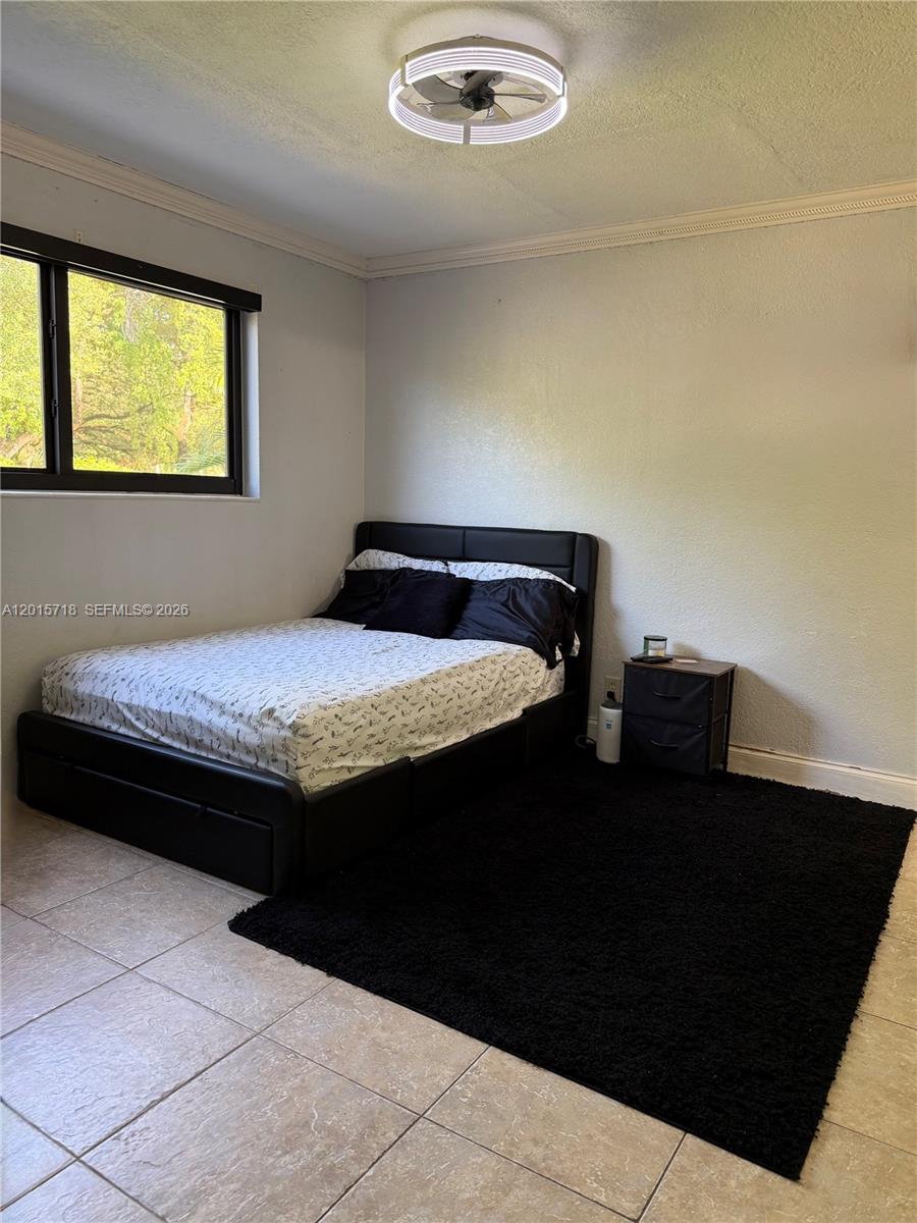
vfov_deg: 71.6
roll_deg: -1.3
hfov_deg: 56.8
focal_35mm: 24
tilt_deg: -7.9
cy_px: 612
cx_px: 458
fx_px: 848
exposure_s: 1/60
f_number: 1.78
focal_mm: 6.76
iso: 160
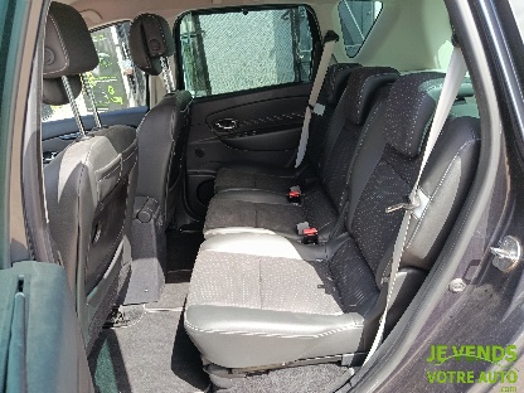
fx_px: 363
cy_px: 196
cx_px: 262
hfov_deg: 71.6
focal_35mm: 24
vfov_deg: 56.8
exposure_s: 1/100
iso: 79
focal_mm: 5.24
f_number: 1.7
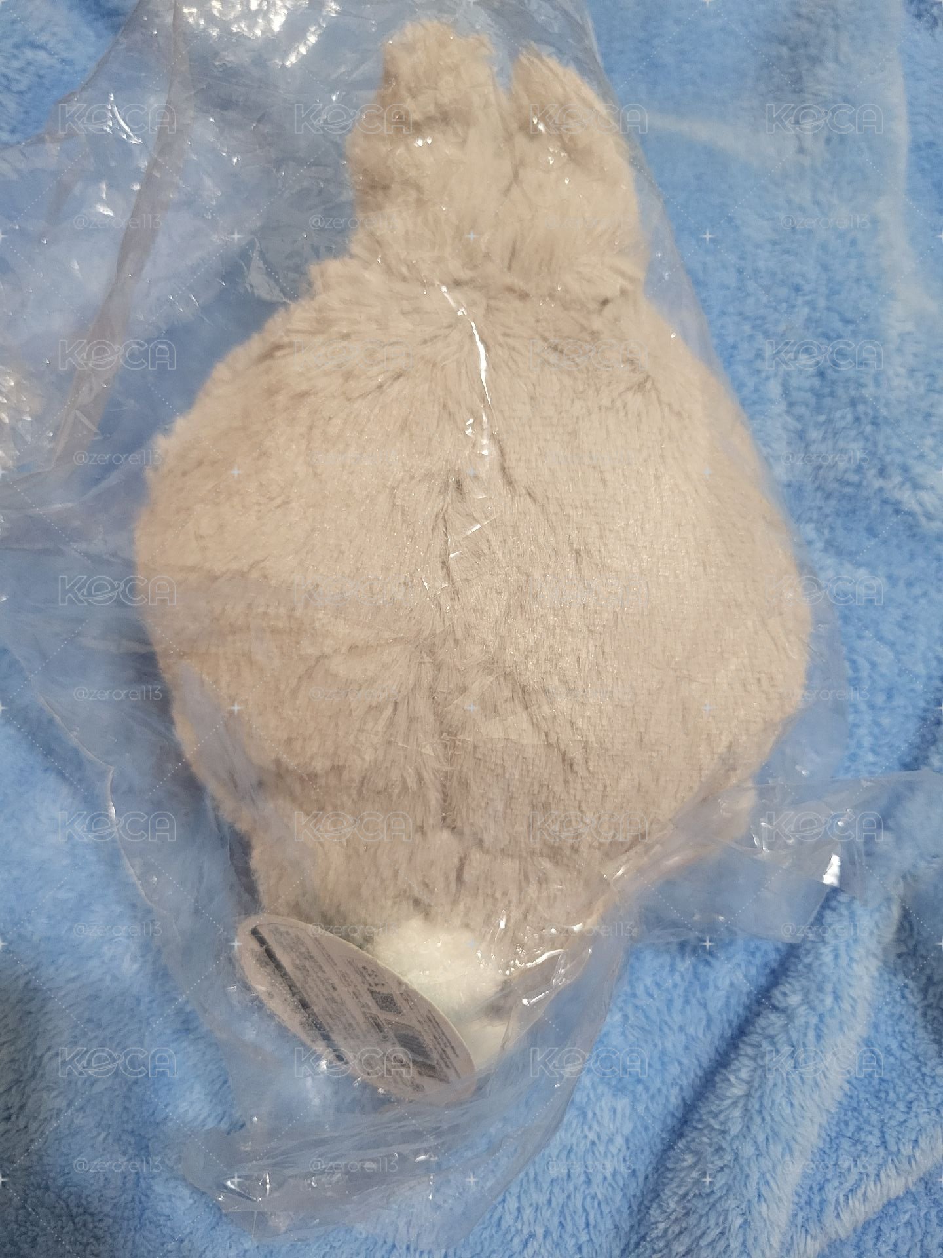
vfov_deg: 67.3
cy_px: 629
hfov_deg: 53.1
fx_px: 944
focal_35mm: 26
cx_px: 472
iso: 400
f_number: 1.8
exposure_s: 1/40
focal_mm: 5.4
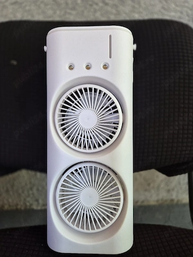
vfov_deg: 73.9
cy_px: 128
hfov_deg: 58.9
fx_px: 171
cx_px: 96
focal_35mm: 23
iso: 160
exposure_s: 1/100
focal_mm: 5.4
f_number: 1.8
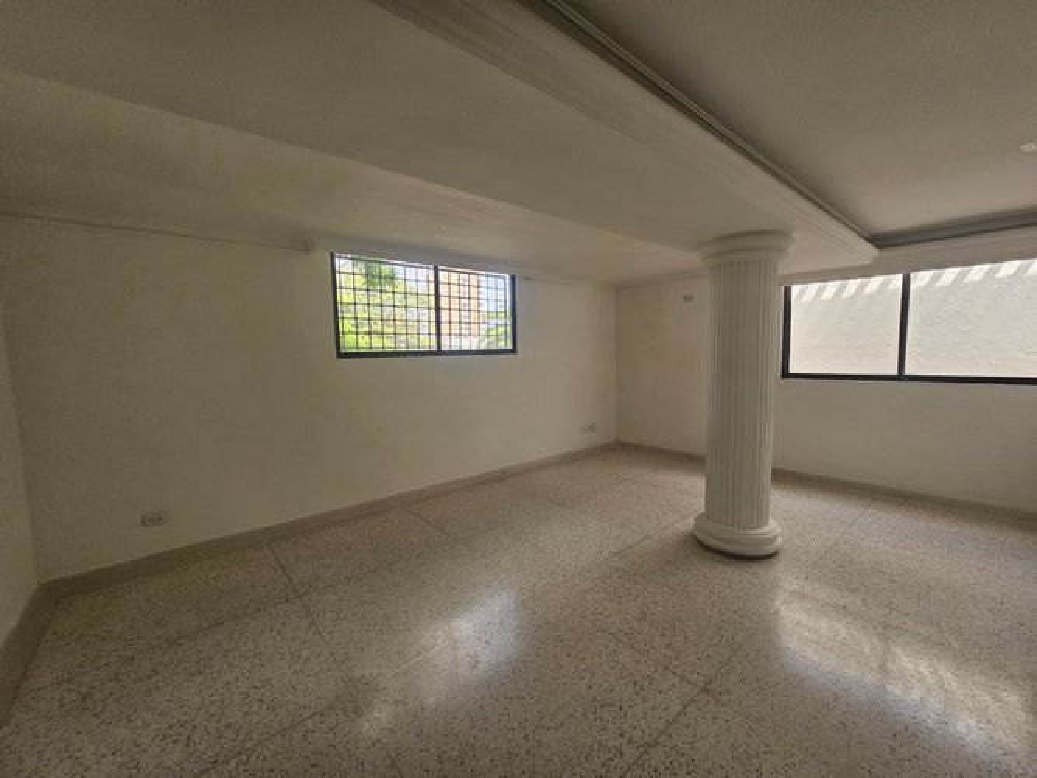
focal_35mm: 13
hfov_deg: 106.2
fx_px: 389
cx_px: 518
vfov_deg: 89.9
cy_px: 389
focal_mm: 2.2
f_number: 2.2
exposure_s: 1/359
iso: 200
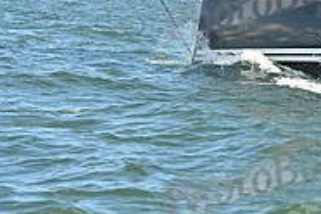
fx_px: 1944
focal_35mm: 218
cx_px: 497
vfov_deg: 6.2
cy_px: -116
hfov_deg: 9.2
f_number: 5.6
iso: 250
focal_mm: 70
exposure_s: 1/1000
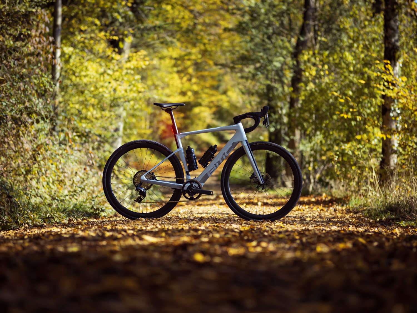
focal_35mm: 112
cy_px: 156
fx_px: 1350
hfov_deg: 17.6
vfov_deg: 13.2
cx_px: 208
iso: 100
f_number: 1.4
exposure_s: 1/2000
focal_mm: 56
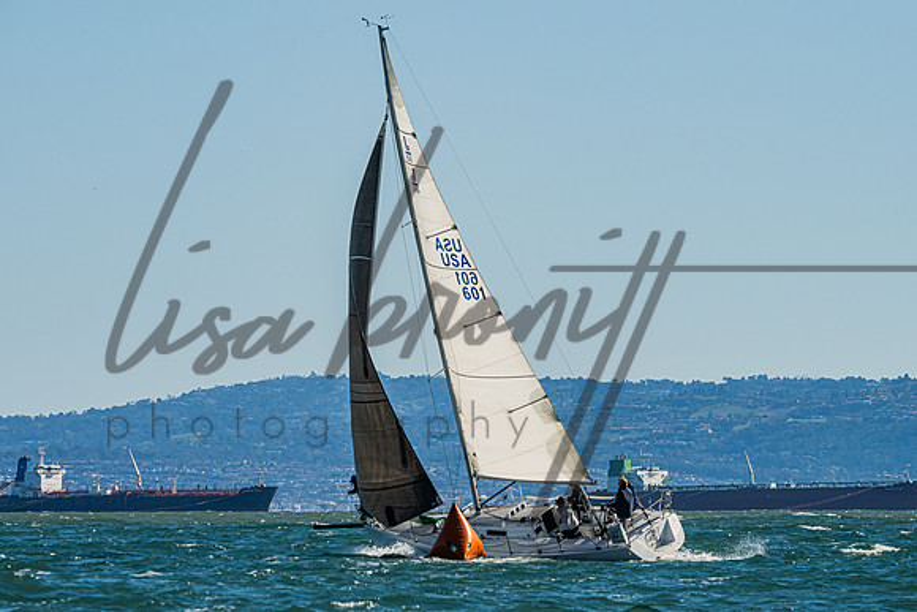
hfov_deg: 6.9
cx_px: 459
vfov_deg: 4.6
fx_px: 7617
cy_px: 359
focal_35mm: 299
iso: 400
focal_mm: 230
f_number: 9
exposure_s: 1/2000
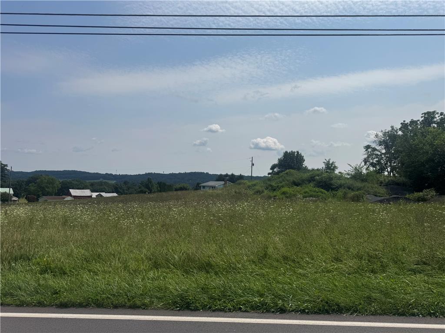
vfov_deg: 56.8
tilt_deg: -1.3
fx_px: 309
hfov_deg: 71.6
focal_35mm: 24
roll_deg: -2.4
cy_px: 166
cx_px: 222
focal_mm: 6.76
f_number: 1.78
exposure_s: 1/12346
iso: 80
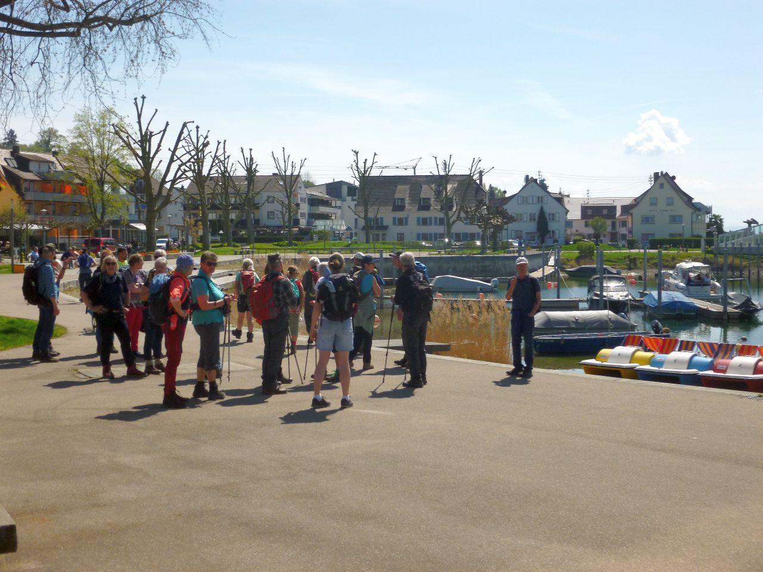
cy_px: 286
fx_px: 1058
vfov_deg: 30.3
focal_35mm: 48
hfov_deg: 39.7
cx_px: 382
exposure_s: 1/160
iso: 100
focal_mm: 8.6
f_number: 11
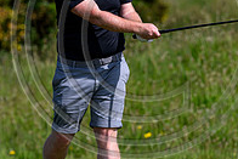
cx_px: 136
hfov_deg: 1.7
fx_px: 7846
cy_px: 33
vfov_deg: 1.2
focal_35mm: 1186
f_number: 4.5
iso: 500
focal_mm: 400
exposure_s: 1/5000
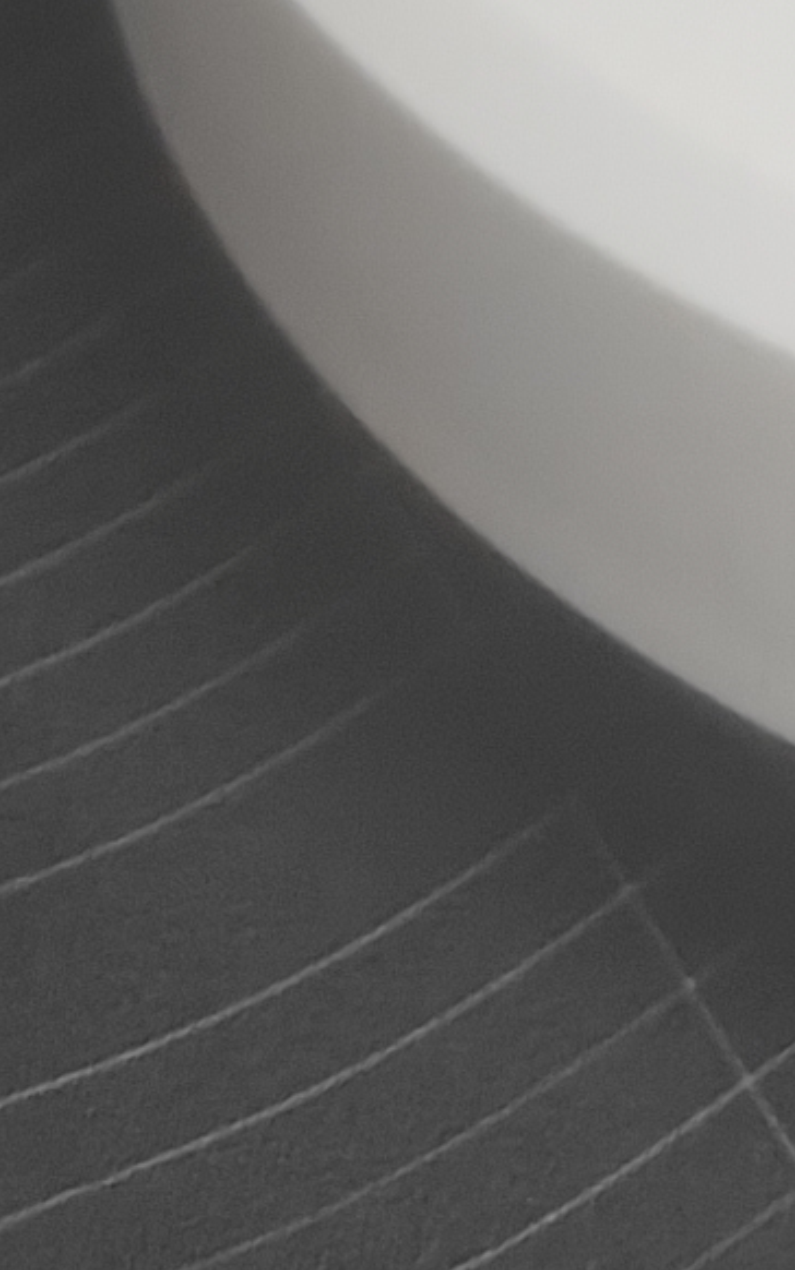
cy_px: -3158
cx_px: 2276
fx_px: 6202
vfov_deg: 8.5
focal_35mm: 179
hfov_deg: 6.7
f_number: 1.8
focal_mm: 5.59
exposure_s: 1/50
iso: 200
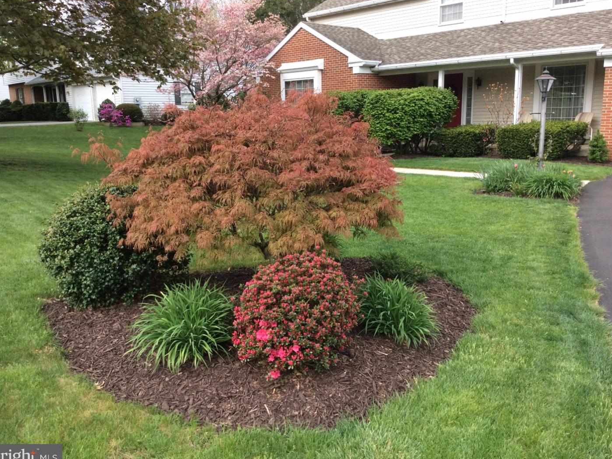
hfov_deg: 55.4
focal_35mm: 33
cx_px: 301
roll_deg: +1.3
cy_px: 233
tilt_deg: -12.4
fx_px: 583
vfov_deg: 42.9
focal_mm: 3.3
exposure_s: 1/323
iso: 32
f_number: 2.4
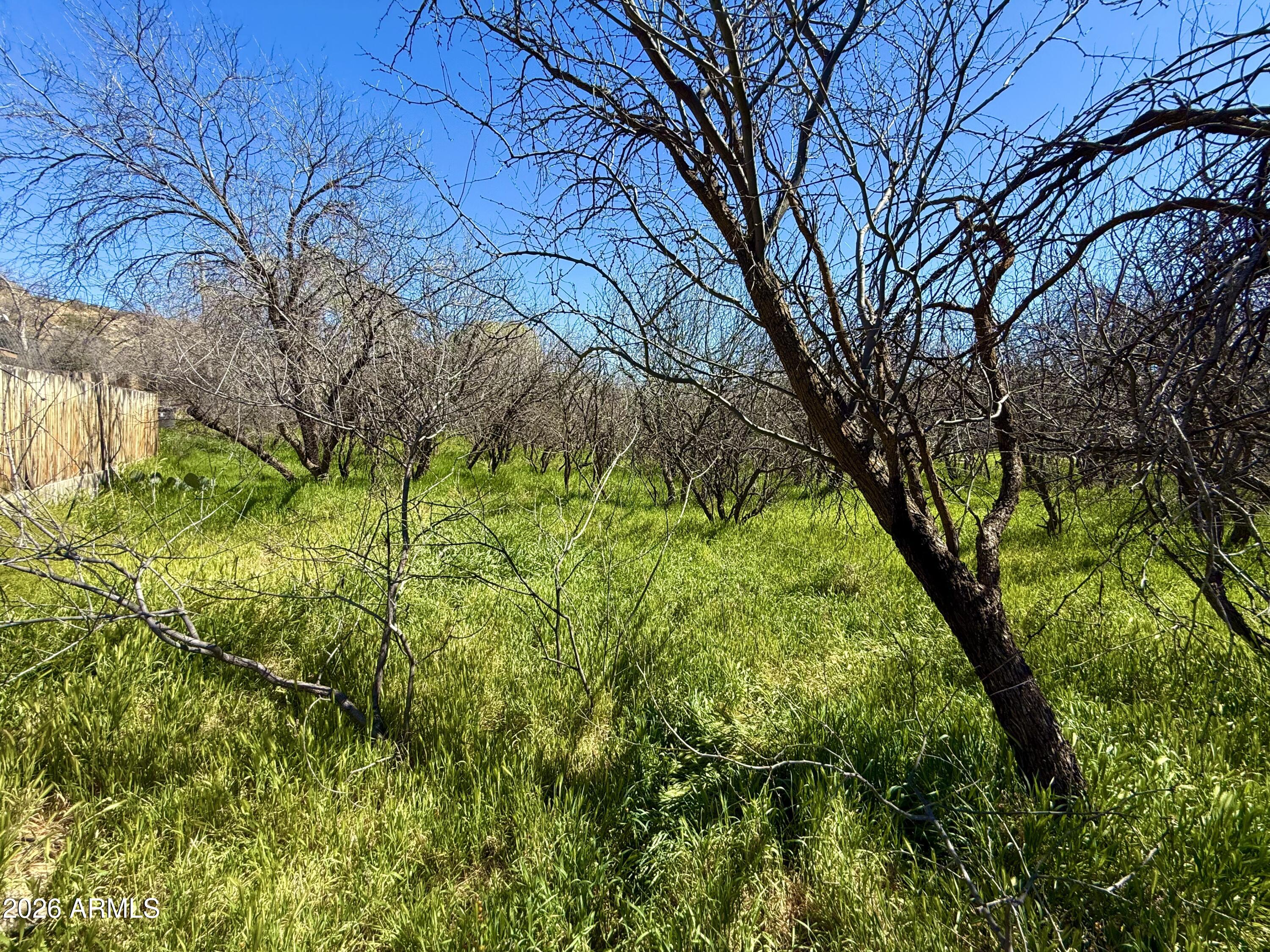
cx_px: 635
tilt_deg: -6.5
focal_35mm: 14
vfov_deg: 85.7
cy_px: 476
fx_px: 514
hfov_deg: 102.1
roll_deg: +0.2
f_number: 2.2
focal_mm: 2.22
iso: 50
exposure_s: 1/770
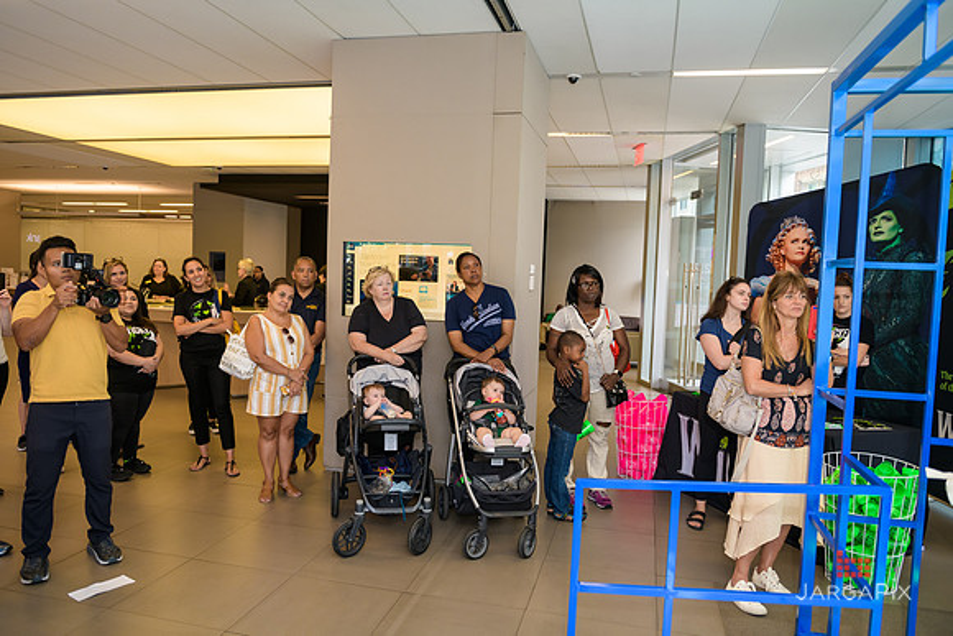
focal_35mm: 27
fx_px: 715
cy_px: 318
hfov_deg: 67.4
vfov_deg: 48.0
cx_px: 476
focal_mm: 27
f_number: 3.2
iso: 400
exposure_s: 1/125
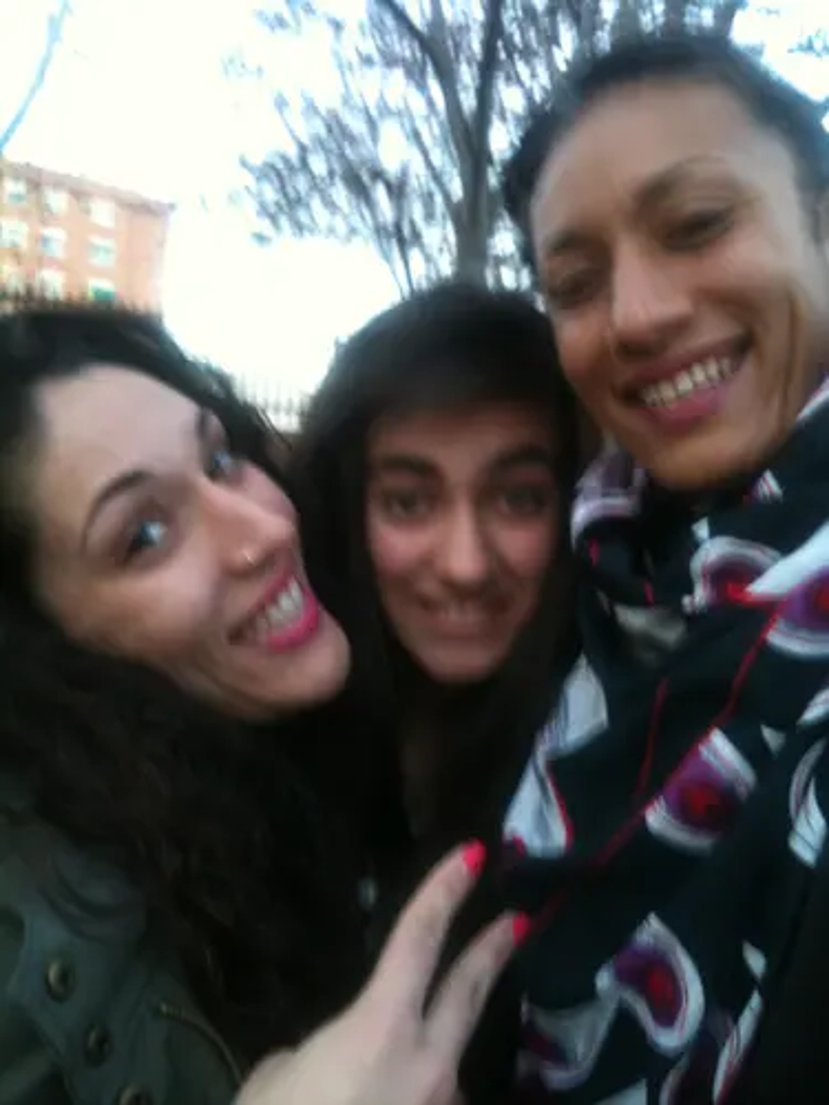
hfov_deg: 40.7
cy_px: 552
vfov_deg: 52.6
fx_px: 1118
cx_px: 414
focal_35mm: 35
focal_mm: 3.85
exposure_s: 1/17
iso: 80
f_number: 2.8
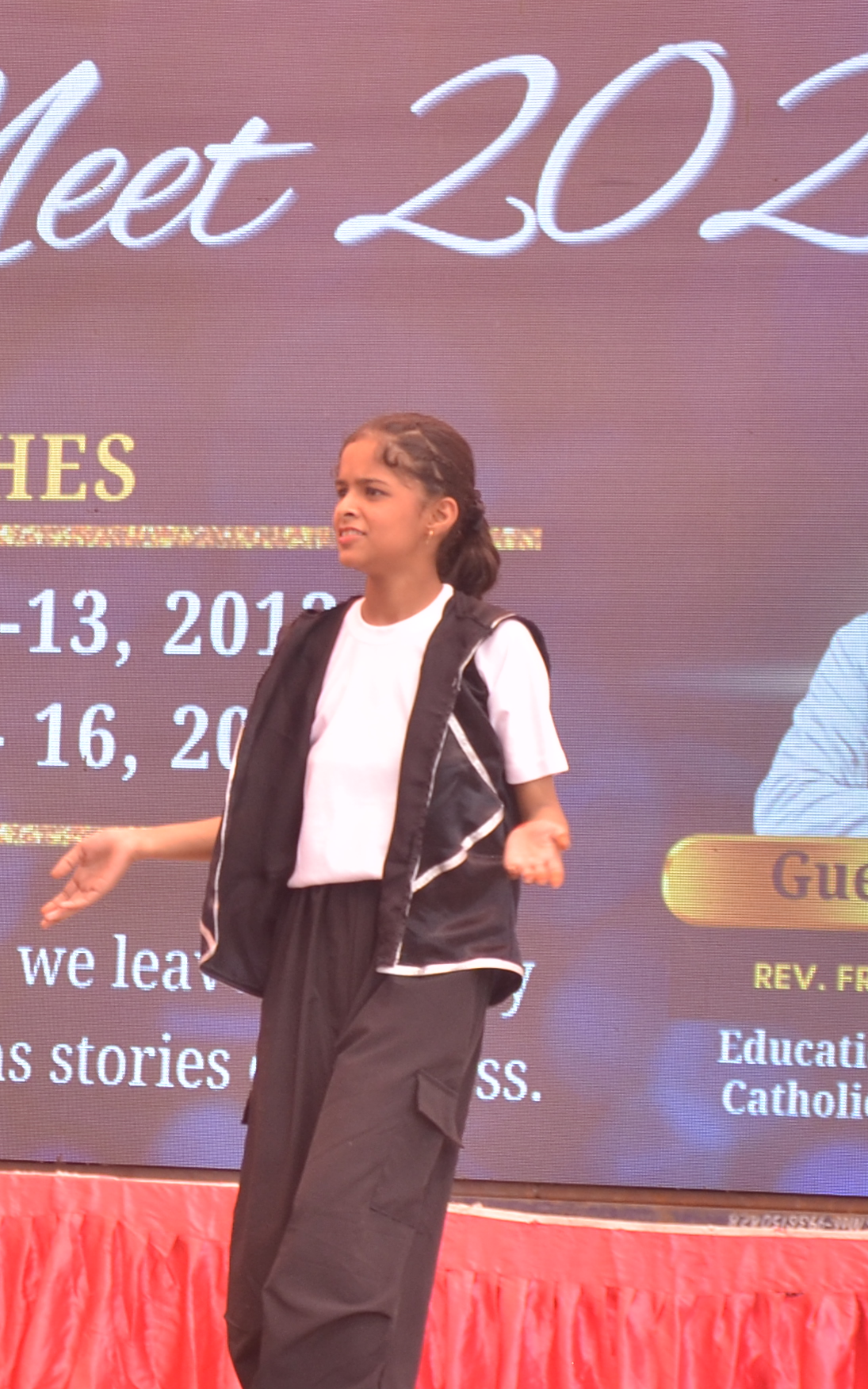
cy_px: 745
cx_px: -837
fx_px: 7797
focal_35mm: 206
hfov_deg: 6.2
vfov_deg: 10.2
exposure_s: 1/250
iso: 200
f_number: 6.3
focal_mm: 48
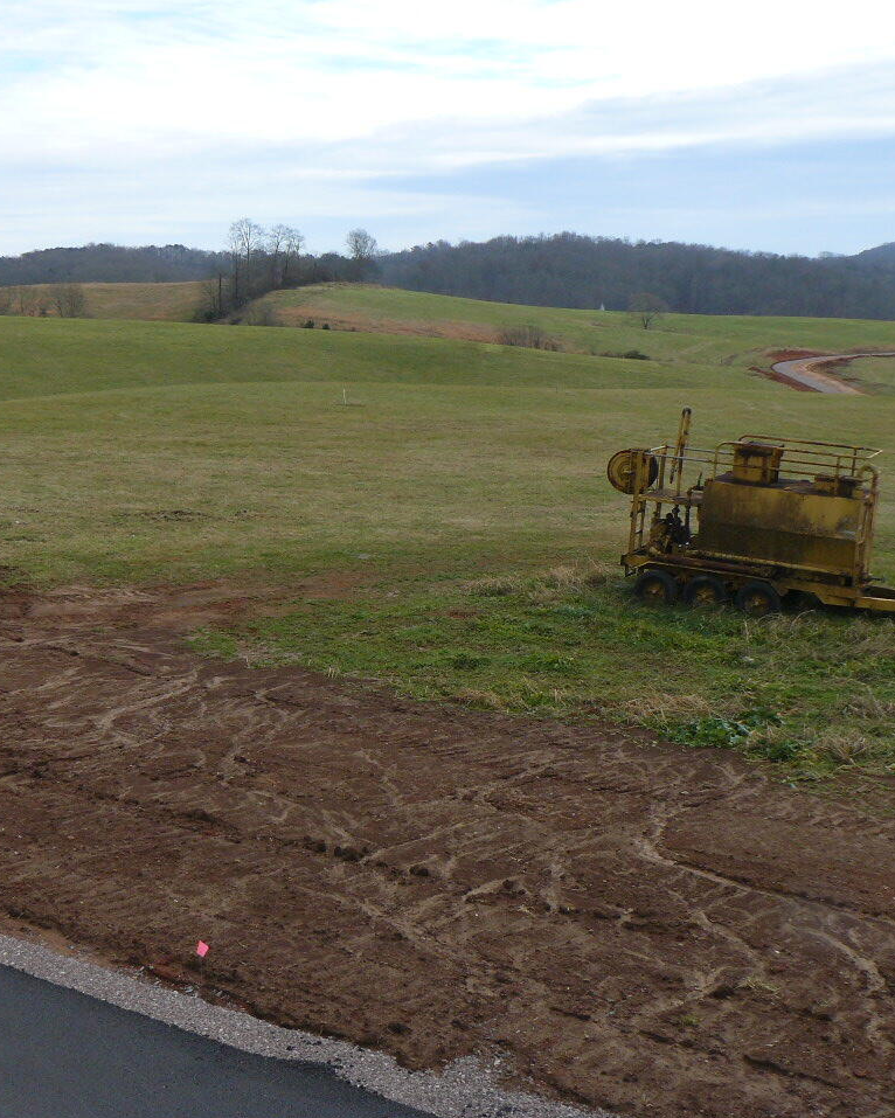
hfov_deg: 31.2
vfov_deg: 39.5
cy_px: 560
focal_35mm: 47
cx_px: 173
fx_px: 1556
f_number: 5.6
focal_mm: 6
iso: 100
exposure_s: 1/250
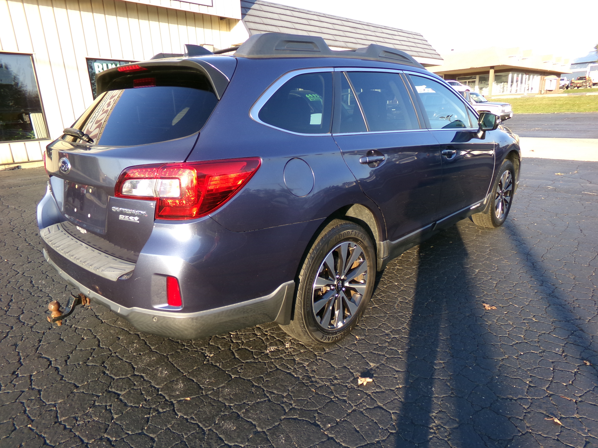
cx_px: 299
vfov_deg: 56.8
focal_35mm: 24
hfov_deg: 71.6
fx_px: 415
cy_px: 224
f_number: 3.7
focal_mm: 4.3
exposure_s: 1/160
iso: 100
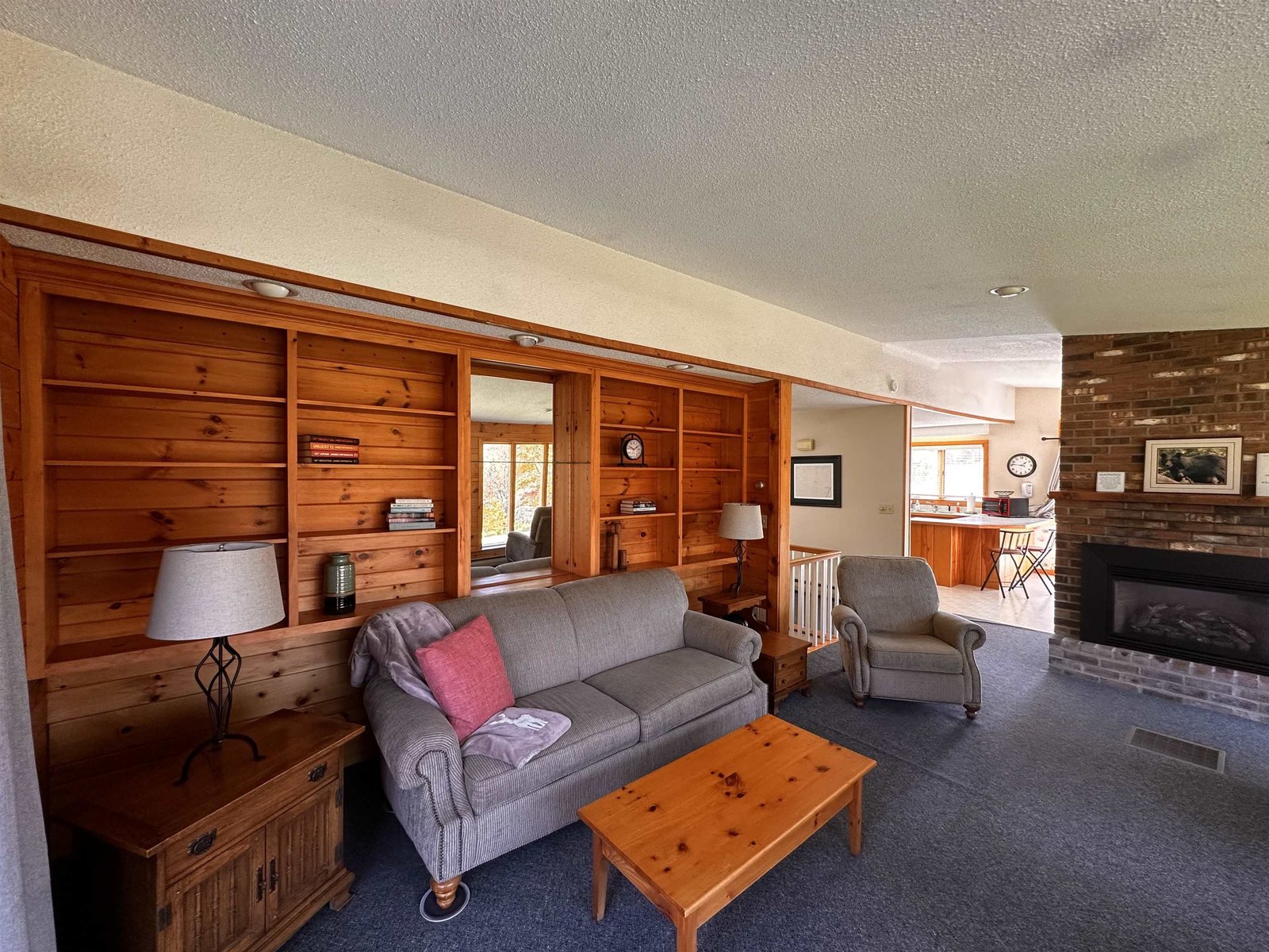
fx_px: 513
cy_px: 476
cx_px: 634
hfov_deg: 102.1
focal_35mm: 14
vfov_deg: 85.7
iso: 160
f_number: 2.2
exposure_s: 1/99
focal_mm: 2.22
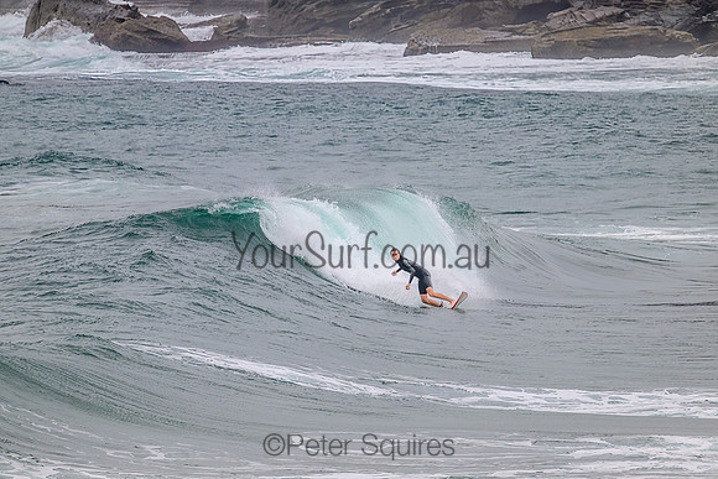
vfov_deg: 1.7
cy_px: 240
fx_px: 15959
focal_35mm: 800
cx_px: 359
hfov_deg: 2.6
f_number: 11
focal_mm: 800
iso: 800
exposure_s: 1/2000
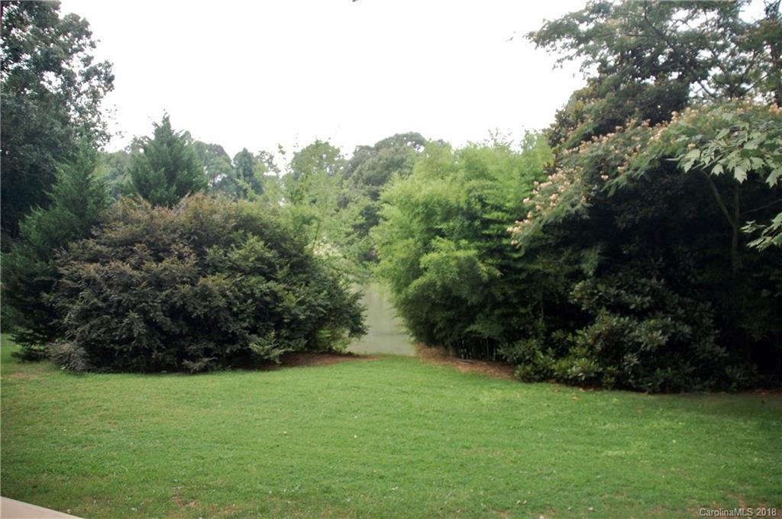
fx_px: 651
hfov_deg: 62.0
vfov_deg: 43.5
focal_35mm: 30
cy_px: 260
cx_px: 391
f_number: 4
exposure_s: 1/500
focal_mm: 20
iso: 400
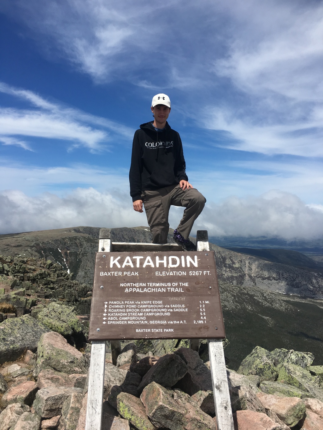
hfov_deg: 48.2
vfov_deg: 61.7
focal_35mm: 29
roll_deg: +3.6
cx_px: 162
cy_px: 215
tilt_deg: +0.0
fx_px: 361
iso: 25
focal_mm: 4.15
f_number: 2.2
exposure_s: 1/2959
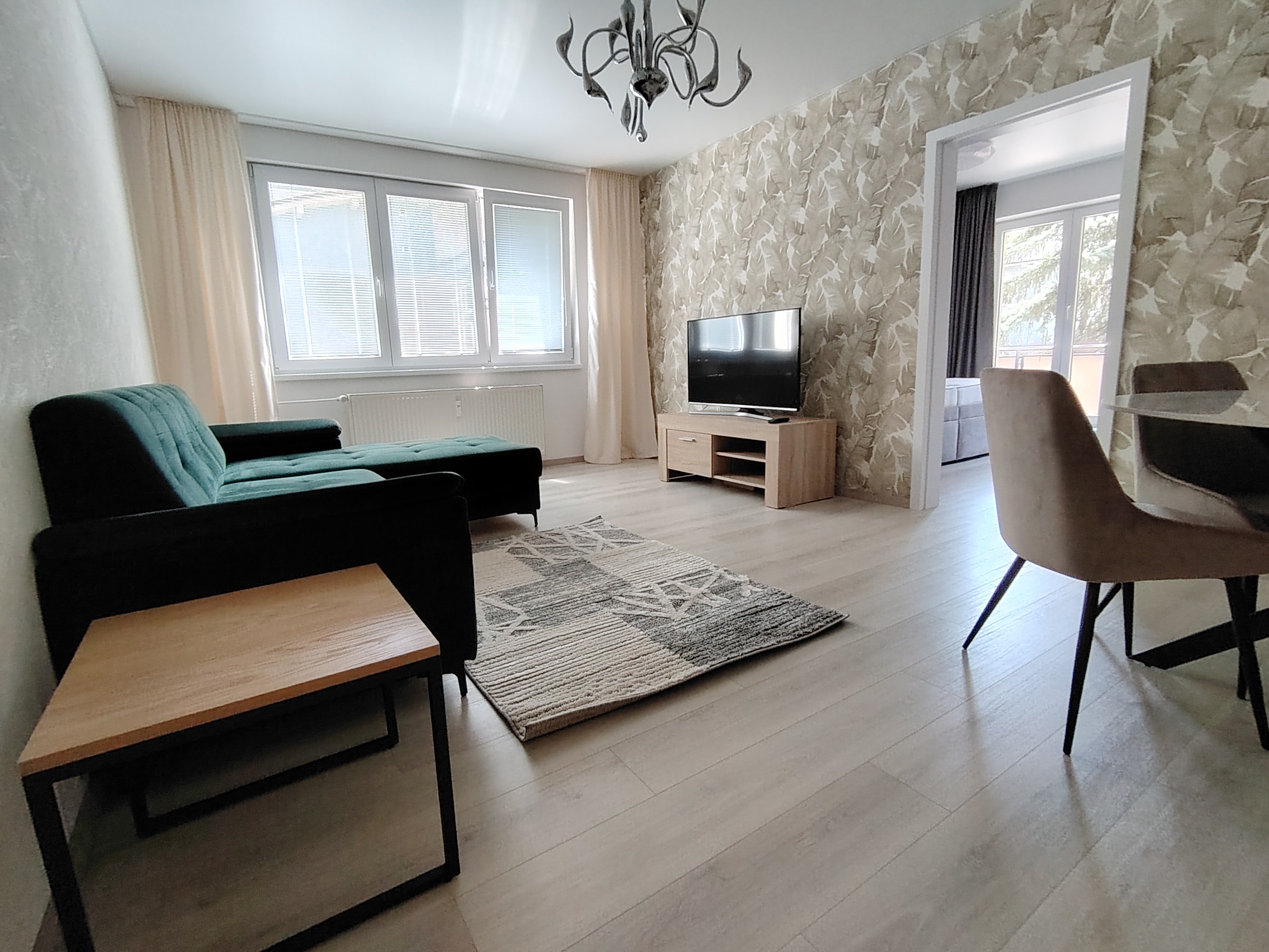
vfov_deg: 74.7
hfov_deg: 91.0
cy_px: 476
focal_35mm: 17
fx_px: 623
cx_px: 634
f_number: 2.2
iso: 146
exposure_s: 1/50
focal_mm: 1.42
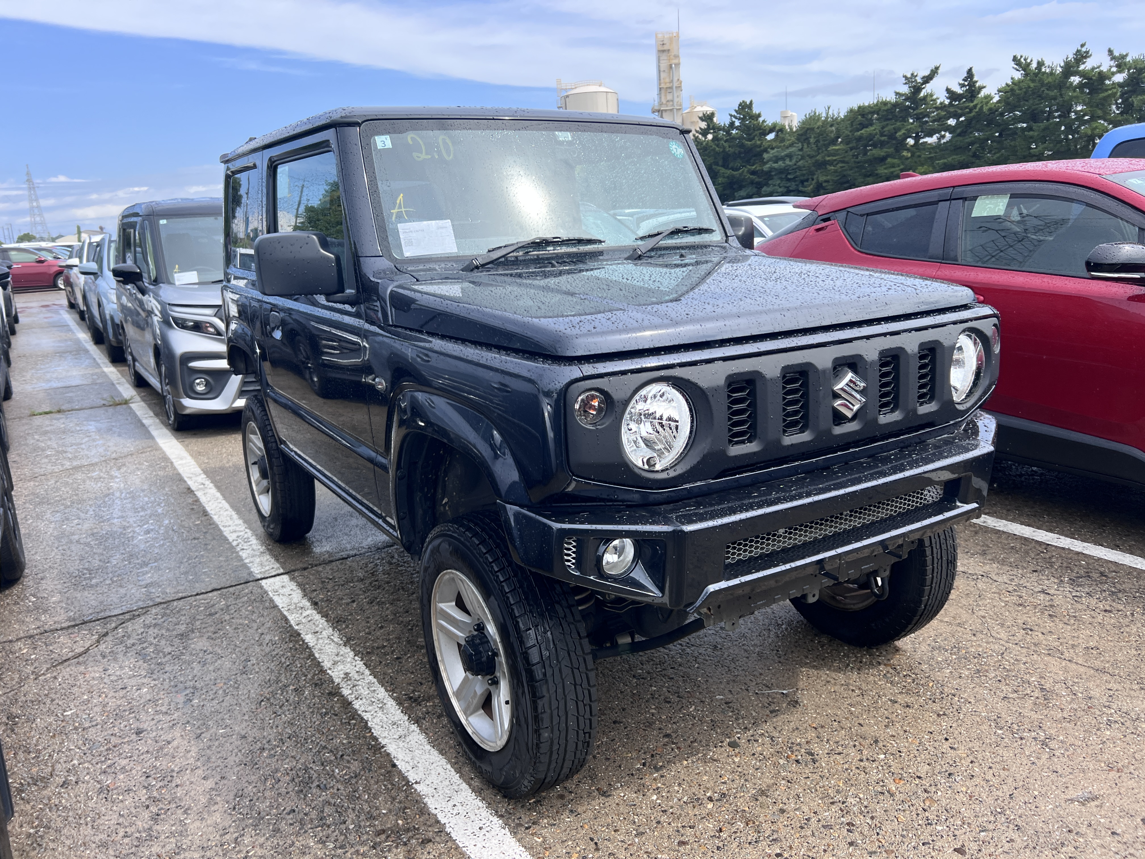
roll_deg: +1.8
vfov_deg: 53.1
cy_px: 430
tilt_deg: -9.6
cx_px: 572
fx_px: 860
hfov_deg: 67.3
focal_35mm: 26
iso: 50
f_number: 1.5
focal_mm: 5.7
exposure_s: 1/1553
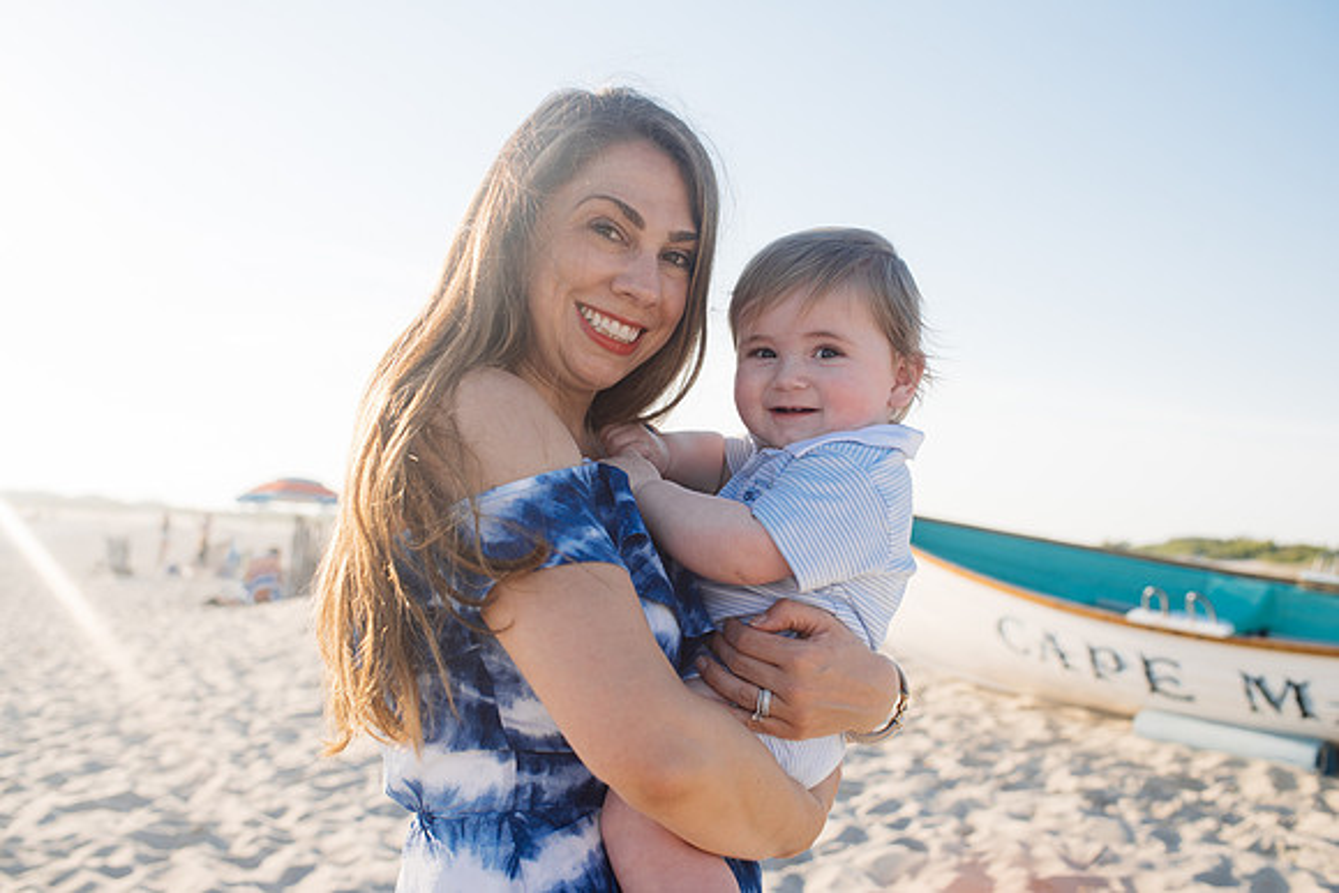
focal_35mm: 35
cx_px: 670
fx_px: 1302
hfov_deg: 54.4
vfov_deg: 37.9
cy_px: 446
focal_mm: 35
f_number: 4
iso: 160
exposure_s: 1/800
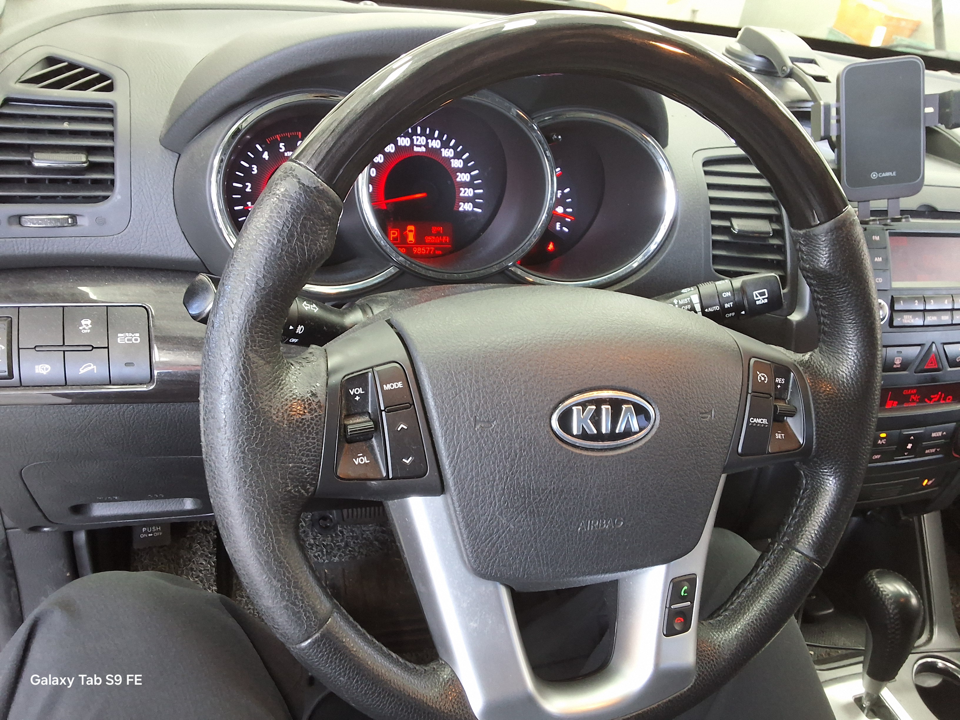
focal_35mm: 28
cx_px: 480
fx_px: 777
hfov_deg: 63.4
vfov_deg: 49.7
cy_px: 360
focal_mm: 2.91
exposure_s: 1/40
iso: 160
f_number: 1.9
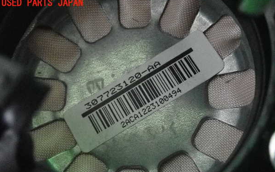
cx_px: 138
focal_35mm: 47
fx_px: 352
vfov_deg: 27.4
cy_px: 101
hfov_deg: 42.6
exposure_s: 1/125
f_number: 2.9
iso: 6400
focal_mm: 7.84
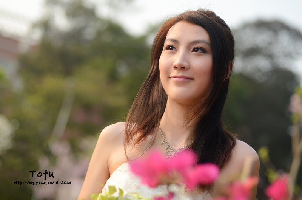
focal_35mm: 75
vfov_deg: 18.1
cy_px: 100
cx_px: 151
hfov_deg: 27.1
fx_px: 628
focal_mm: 50
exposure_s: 1/1500
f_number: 2
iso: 100
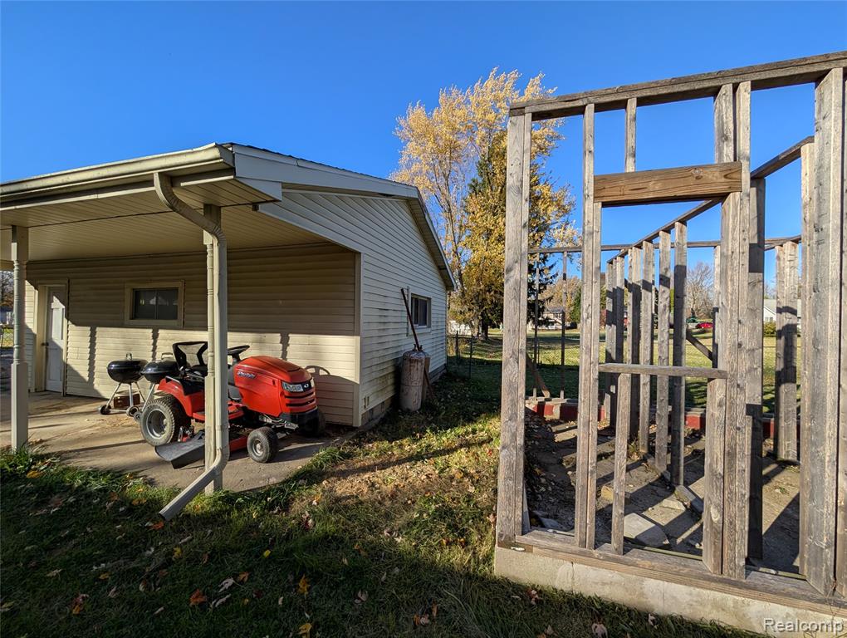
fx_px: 294
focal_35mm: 12
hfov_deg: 110.5
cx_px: 424
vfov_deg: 94.6
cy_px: 319
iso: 48
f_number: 1.7
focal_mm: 2.02
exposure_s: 1/2169
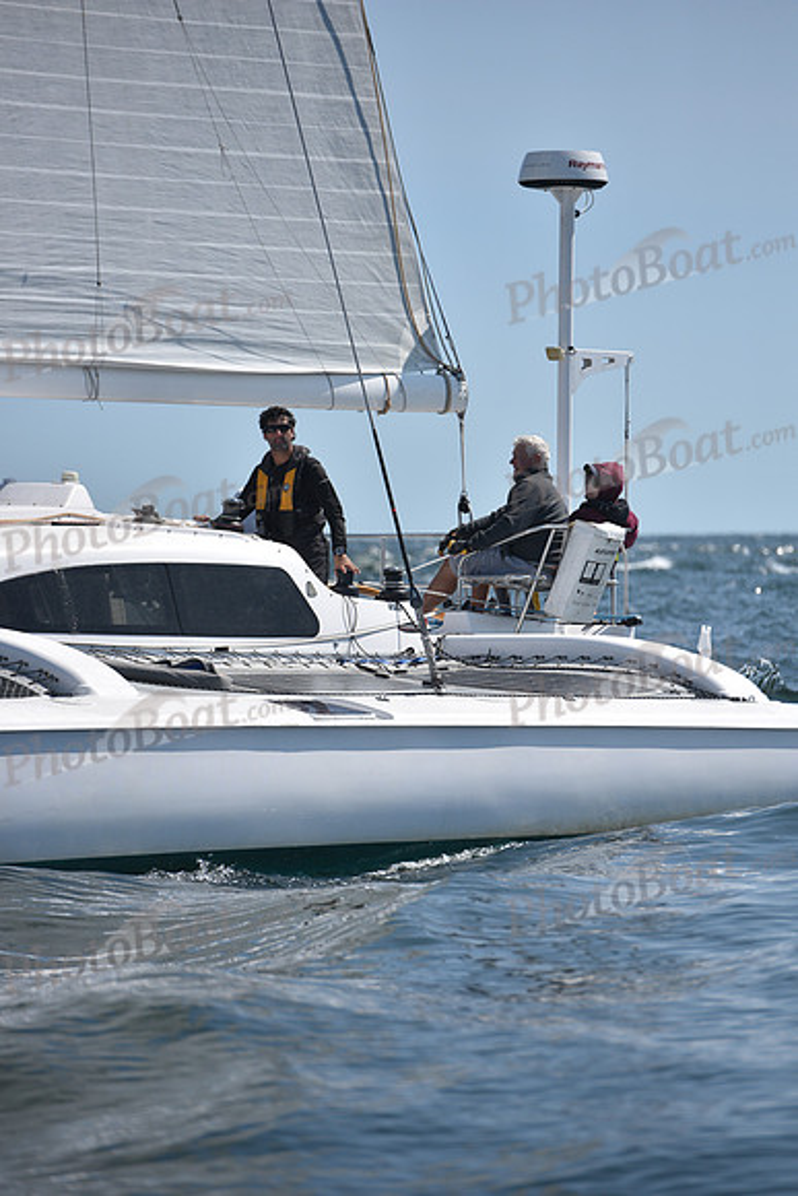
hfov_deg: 6.9
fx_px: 6646
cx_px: 399
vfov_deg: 10.3
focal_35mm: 200
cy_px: 598
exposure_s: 1/5000
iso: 250
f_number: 4.5
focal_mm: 200
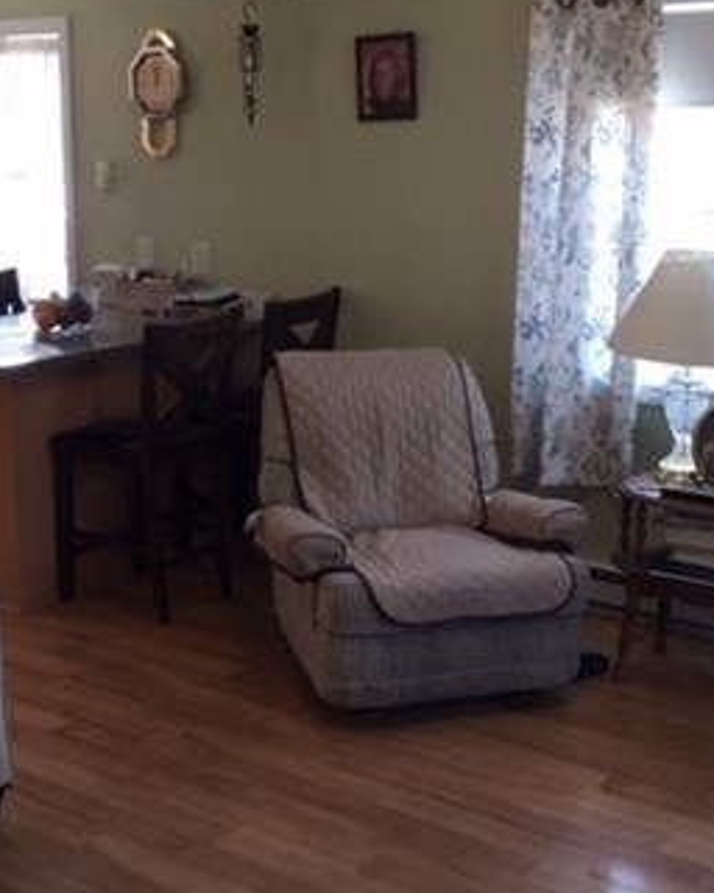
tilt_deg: -13.7
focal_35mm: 53
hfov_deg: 28.5
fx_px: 1400
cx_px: 254
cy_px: 455
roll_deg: +0.5
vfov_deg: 35.4
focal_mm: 4.15
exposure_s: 1/30
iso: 40
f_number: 2.2
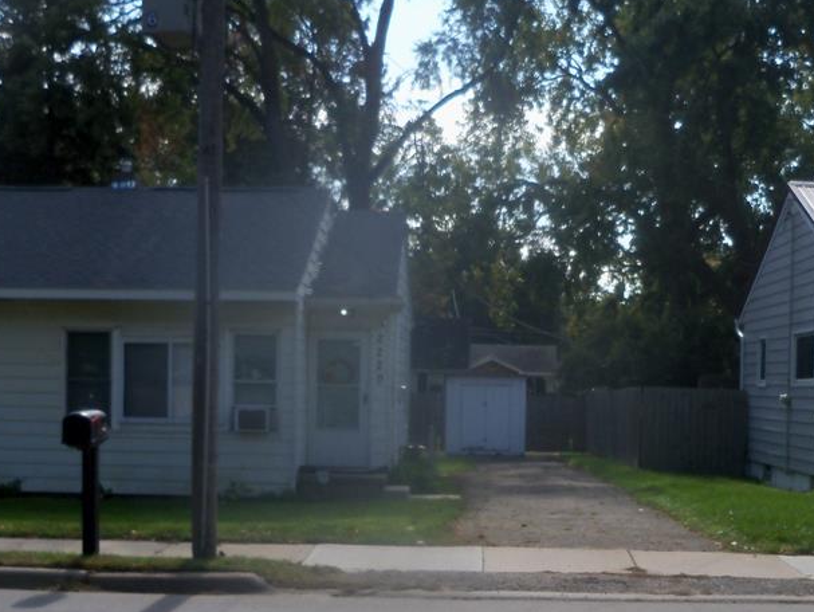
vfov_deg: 24.5
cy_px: 487
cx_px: 476
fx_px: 1388
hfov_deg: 32.6
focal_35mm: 59
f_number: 3.5
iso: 80
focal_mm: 6.2
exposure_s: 1/640
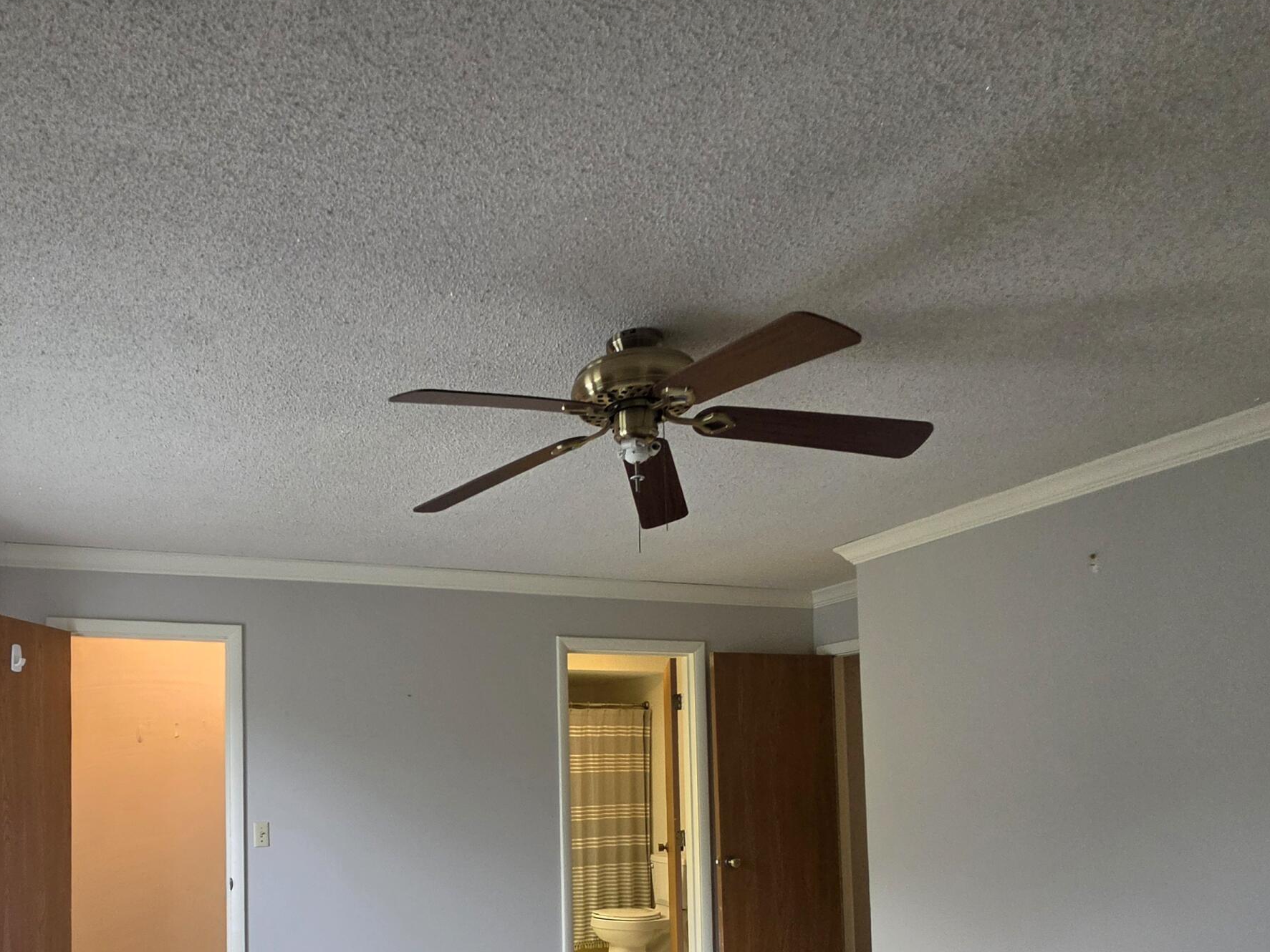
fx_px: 807
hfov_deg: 74.0
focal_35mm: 22
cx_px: 420
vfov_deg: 57.0
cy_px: 749
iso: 160
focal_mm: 2.2
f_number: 1.9
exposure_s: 1/120
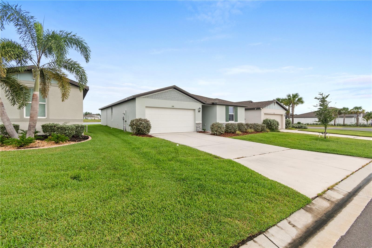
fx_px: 155
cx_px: 186
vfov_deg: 77.3
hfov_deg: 100.4
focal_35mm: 15
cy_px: 124
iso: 250
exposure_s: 1/250
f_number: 7.1
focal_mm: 10
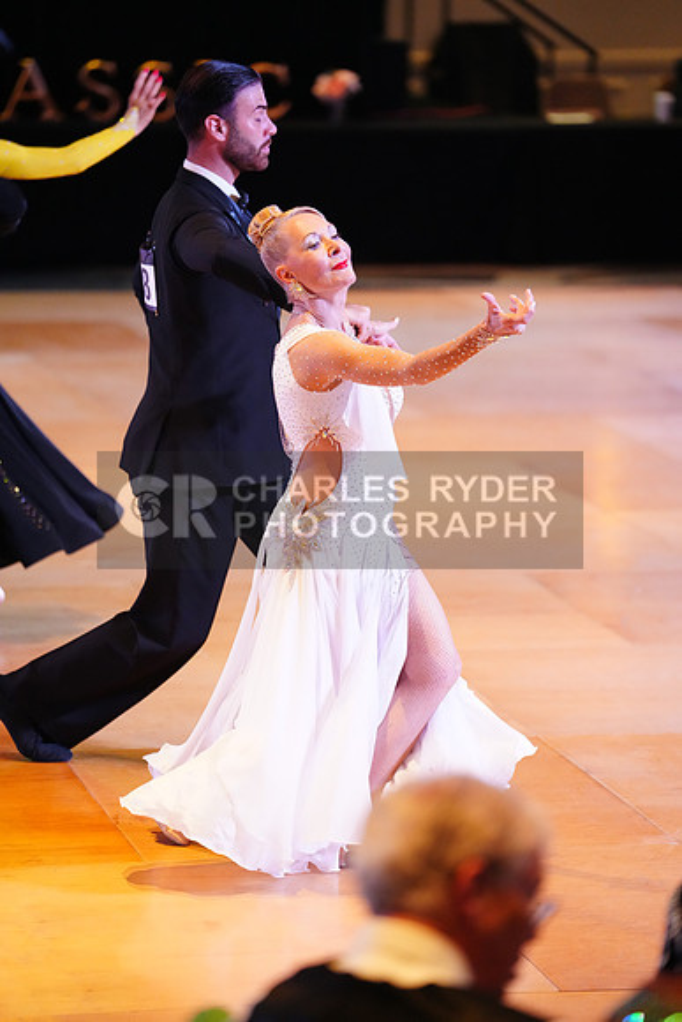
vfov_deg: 12.9
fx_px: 4515
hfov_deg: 8.6
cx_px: 341
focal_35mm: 159
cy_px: 511
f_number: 2.8
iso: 5000
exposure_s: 1/400
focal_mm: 159
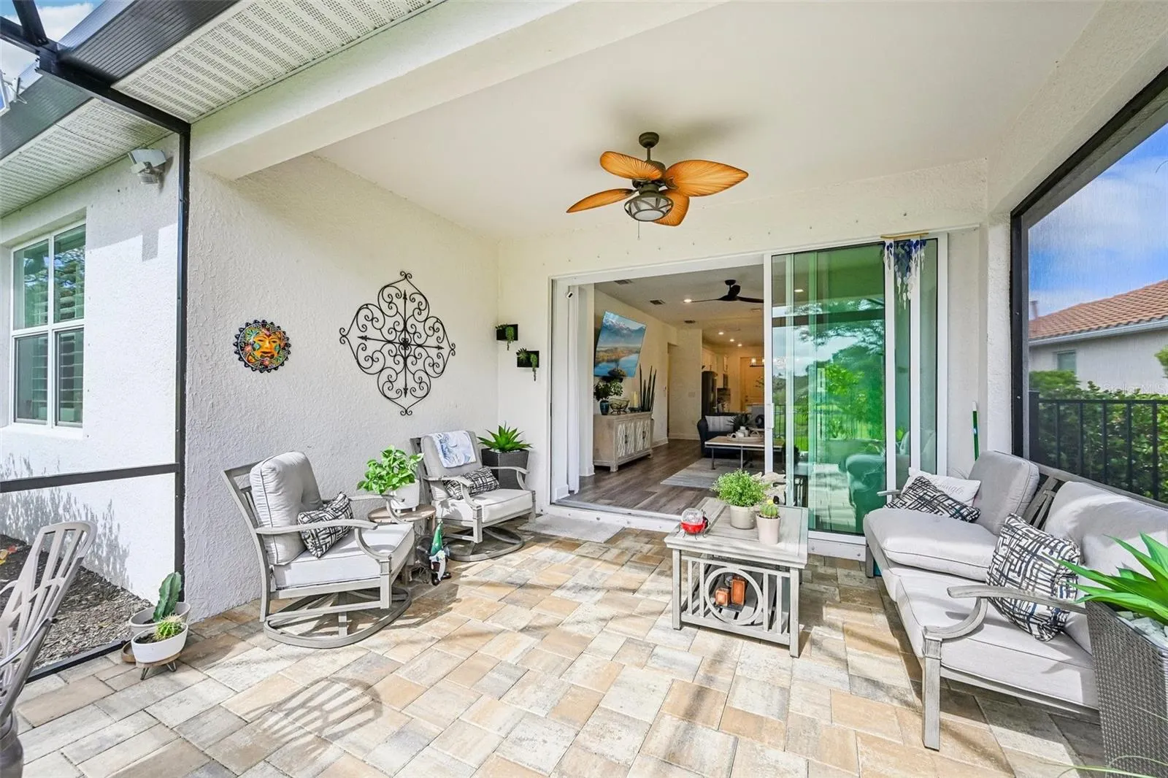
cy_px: 389
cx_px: 584
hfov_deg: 104.3
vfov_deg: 81.2
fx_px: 454
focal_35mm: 14
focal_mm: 14
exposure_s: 1/320
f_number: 8
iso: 400
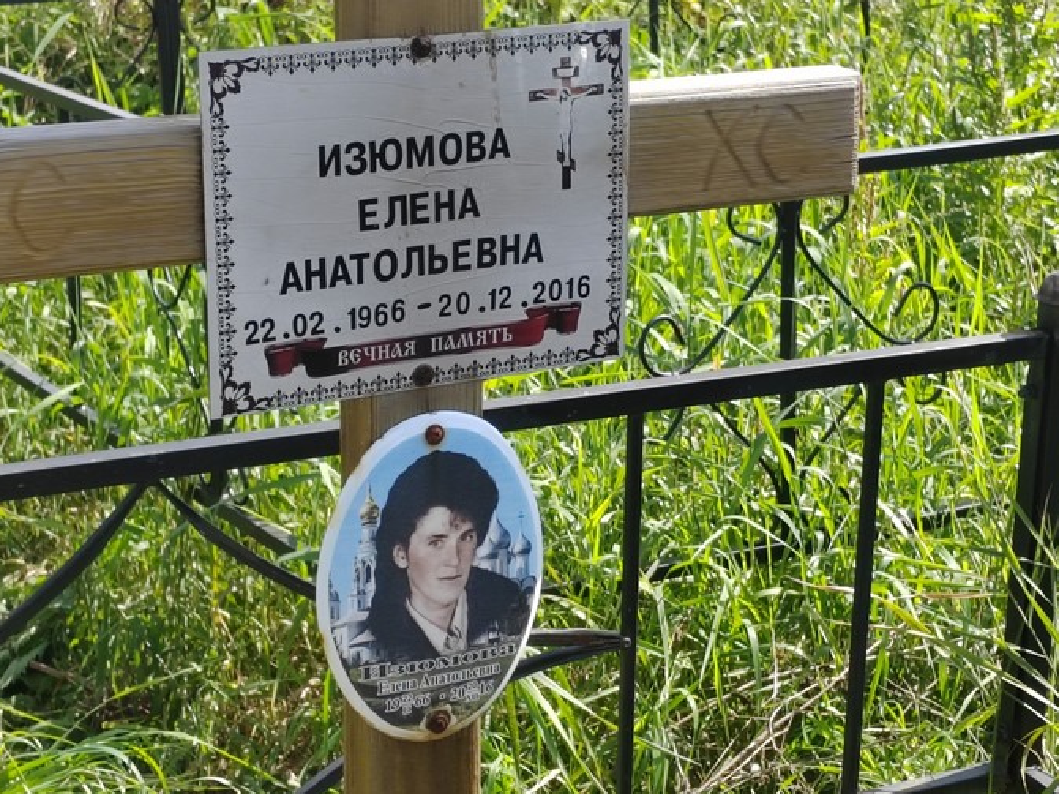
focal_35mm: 87
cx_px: 541
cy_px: 360
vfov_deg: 17.0
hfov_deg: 22.5
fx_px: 2661
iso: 100
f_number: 1.9
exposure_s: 1/450
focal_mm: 5.52
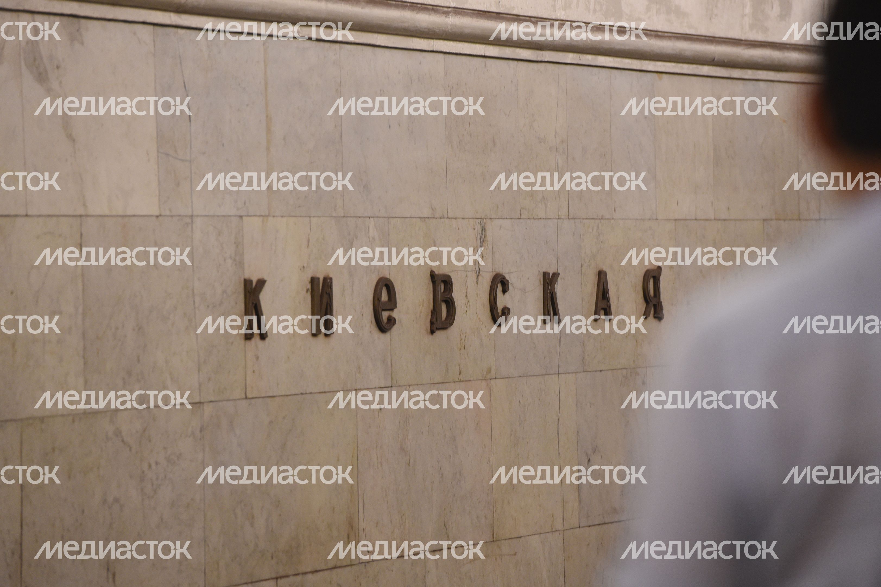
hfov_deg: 10.3
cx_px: 440
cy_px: 294
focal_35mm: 200
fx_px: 4892
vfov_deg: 6.9
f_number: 4.5
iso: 4000
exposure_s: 1/160
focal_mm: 200
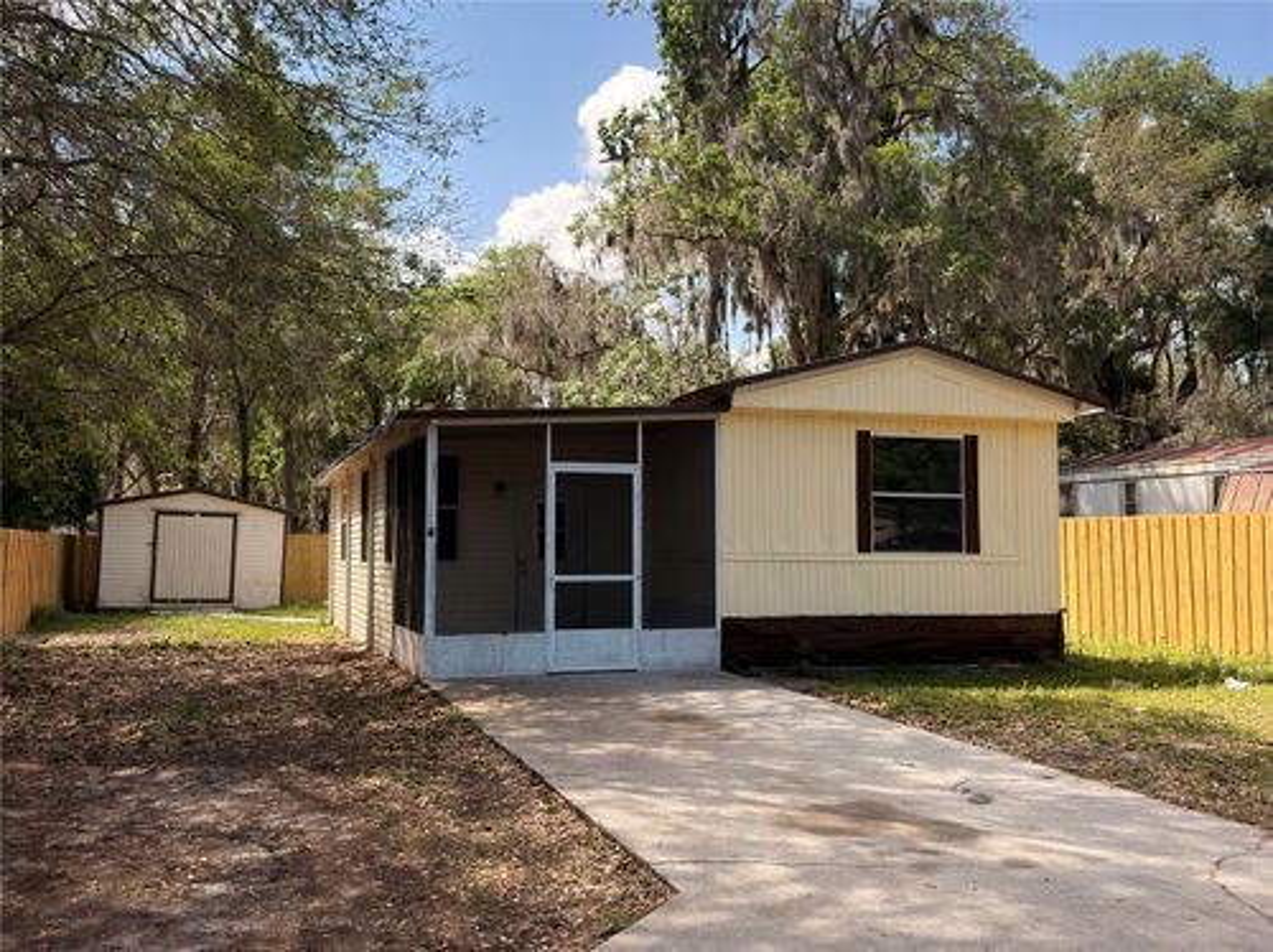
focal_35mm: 24
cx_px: 636
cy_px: 476
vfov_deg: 56.7
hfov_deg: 71.6
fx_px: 882
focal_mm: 6.76
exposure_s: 1/3610
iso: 80
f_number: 1.78
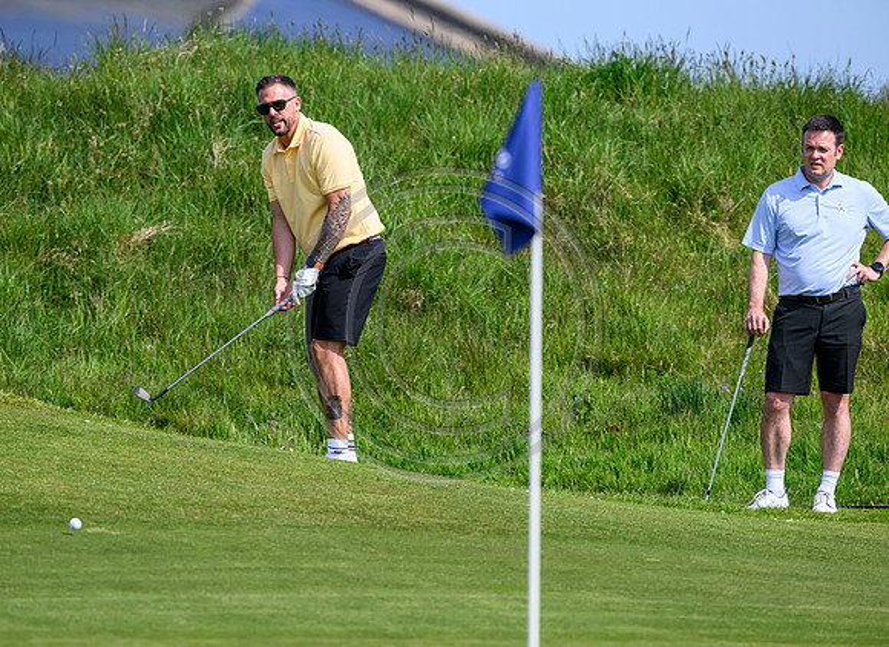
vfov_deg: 3.4
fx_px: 10776
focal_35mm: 424
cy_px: 324
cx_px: 404
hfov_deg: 4.7
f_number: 4.5
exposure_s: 1/4000
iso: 500
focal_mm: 400
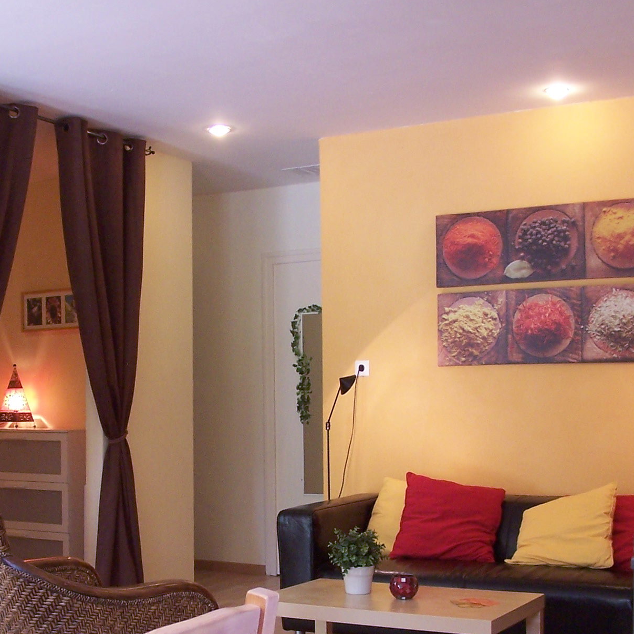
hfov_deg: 21.4
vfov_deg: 21.3
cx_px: 252
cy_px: 431
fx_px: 1678
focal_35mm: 81
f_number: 3.2
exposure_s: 1/20
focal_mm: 8
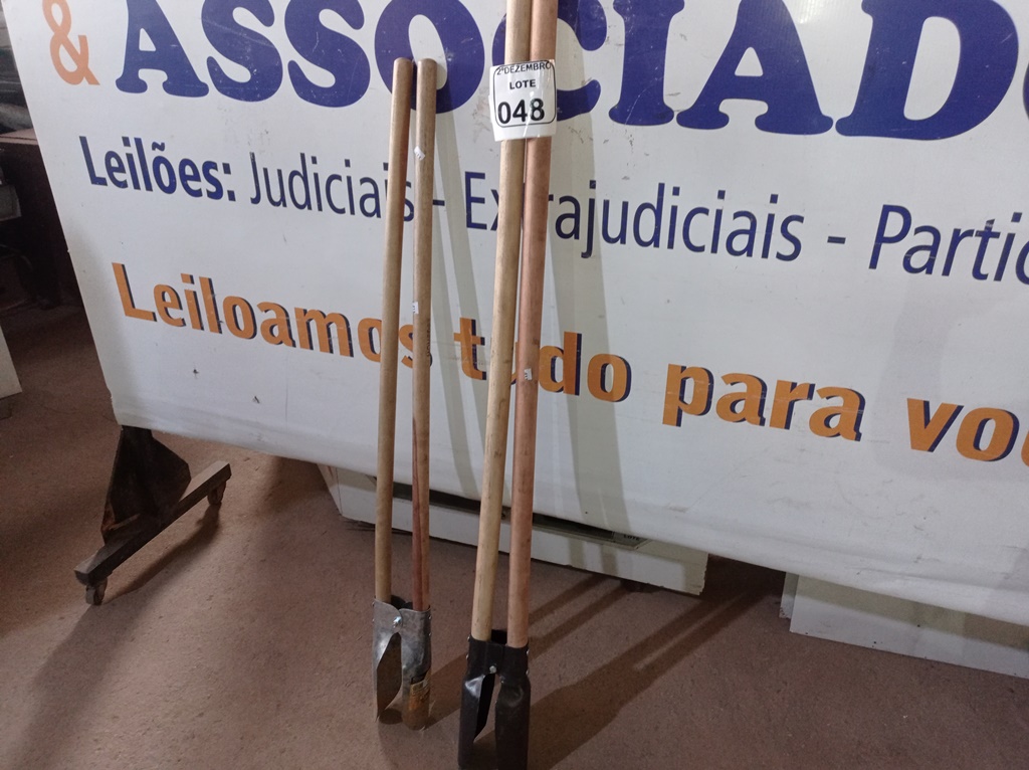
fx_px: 832
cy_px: 385
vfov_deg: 49.7
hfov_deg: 63.5
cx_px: 514
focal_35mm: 28
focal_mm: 4.7
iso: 416
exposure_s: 1/30
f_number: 1.79
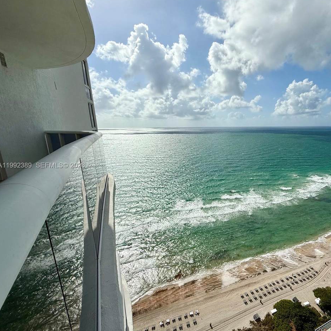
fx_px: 184
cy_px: 166
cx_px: 224
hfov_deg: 80.8
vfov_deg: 84.0
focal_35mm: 17
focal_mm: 2.22
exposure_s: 1/6173
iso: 40
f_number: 2.2
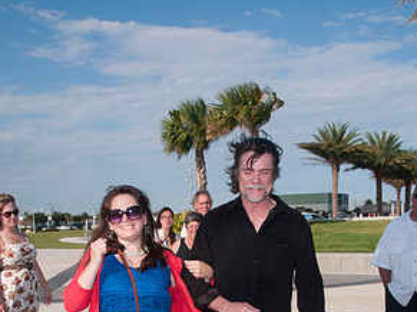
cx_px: 204
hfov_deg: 38.9
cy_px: 295
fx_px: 590
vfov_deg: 28.2
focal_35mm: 49
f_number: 10
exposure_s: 1/250
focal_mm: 22
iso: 100
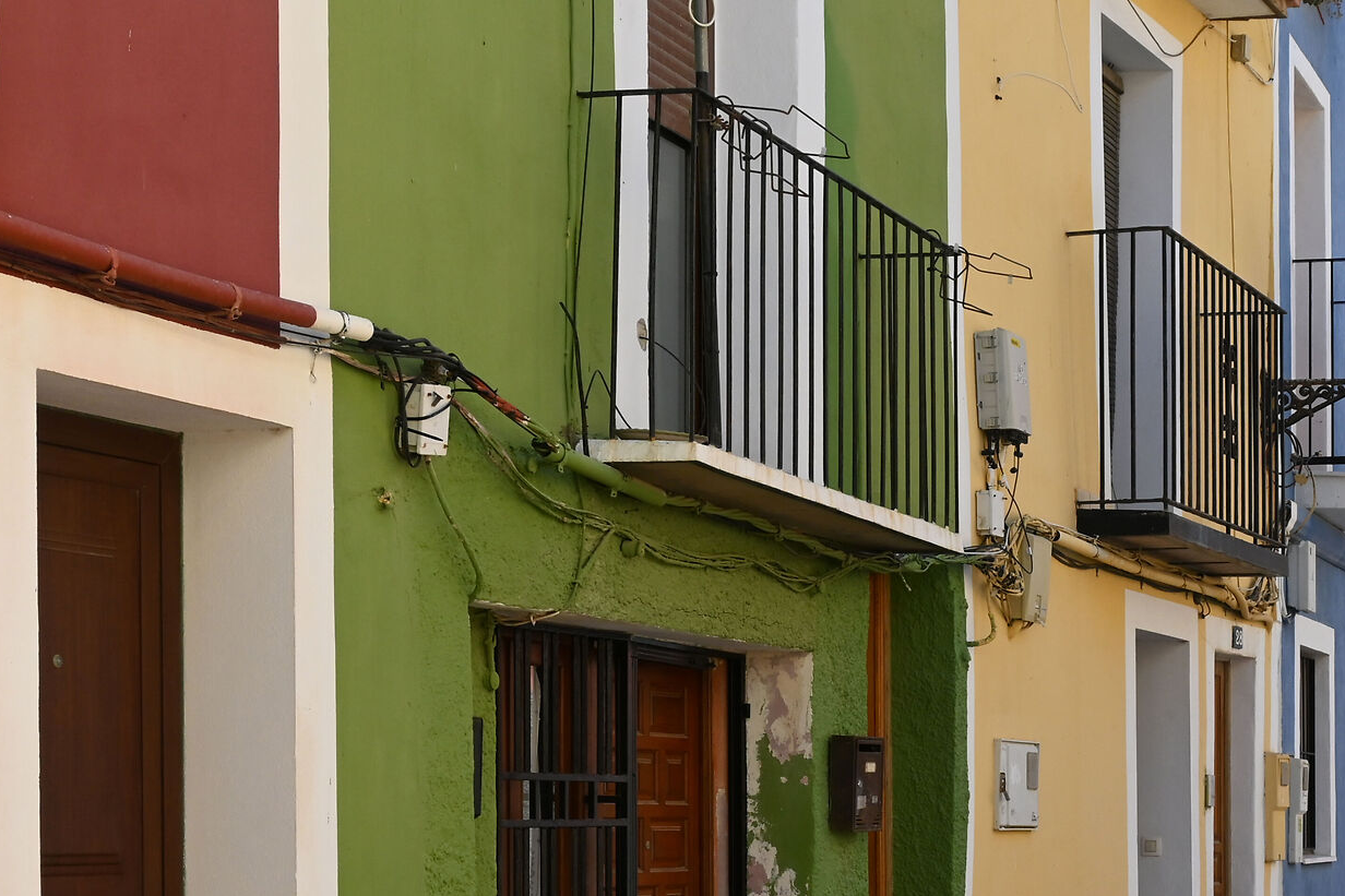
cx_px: 912
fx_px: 2839
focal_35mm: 76
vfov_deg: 17.8
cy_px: 690
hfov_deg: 26.5
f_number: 9
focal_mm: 26
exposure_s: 1/320
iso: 250
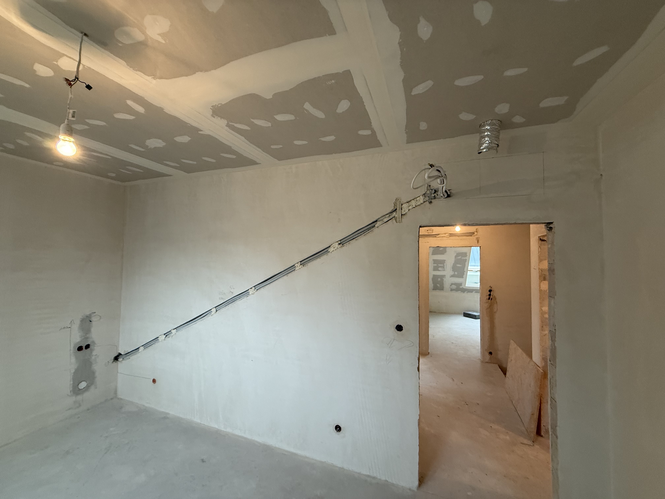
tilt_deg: +3.5
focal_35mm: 14
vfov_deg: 85.7
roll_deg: -0.8
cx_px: 332
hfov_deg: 102.1
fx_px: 269
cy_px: 250
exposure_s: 1/100
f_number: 2.2
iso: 200
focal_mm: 2.22
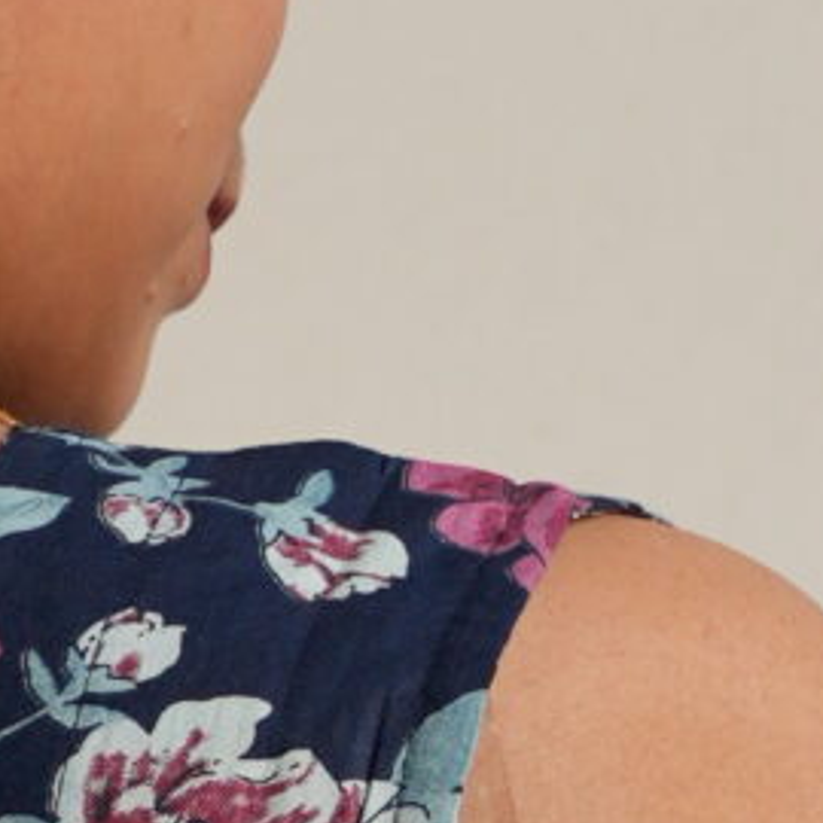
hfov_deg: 2.0
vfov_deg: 2.0
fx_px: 24101
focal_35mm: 896
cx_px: -334
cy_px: 1762
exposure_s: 1/1000
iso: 160
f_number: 4
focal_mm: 74
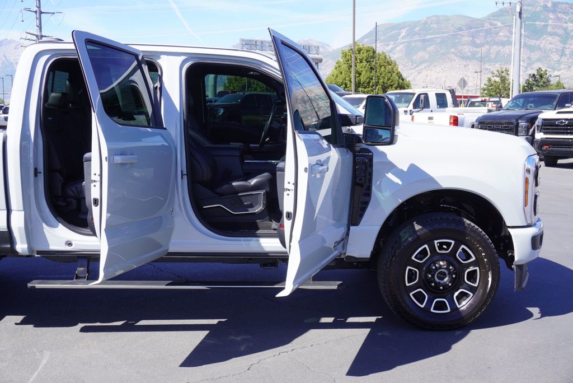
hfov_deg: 46.4
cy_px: 192
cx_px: 286
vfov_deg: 31.9
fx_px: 669
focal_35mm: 42
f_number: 8
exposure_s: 1/100
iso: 100
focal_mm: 28
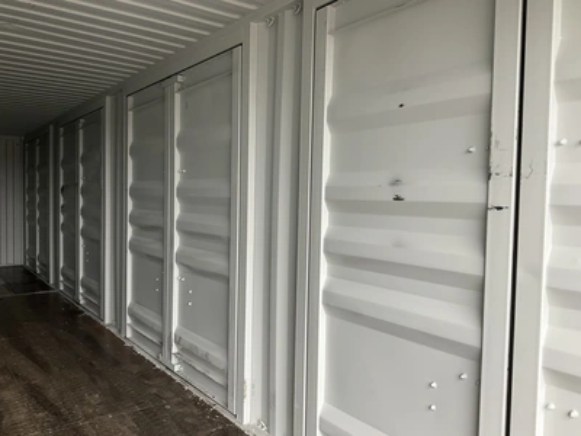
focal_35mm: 29
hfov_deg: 61.7
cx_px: 290
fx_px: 487
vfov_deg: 48.2
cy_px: 218
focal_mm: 3
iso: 64
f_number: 1.8
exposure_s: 1/79
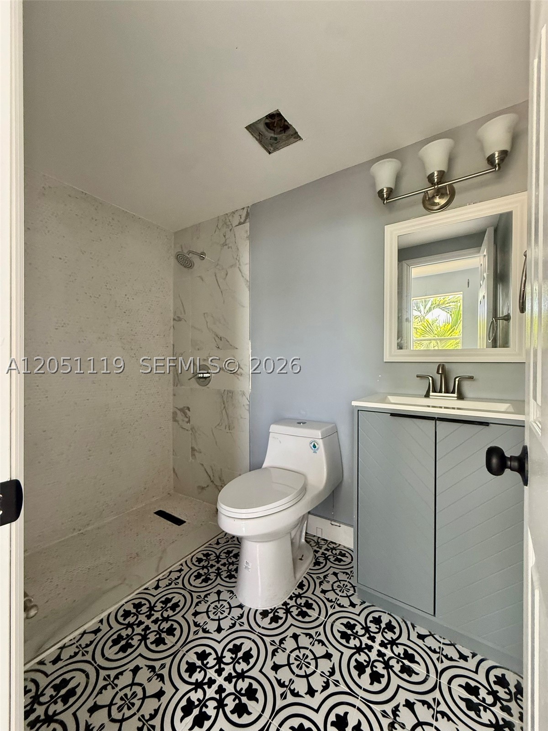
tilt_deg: +1.2
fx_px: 296
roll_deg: +0.8
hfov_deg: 85.7
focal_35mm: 14
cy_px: 366
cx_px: 274
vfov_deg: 102.1
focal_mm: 2.22
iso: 250
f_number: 2.2
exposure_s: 1/99
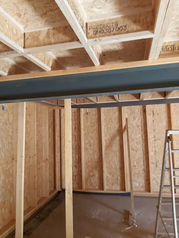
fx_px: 179
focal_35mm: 26
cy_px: 119
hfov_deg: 53.1
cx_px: 90
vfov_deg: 67.3
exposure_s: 1/25
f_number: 1.7
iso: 320
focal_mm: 3.92
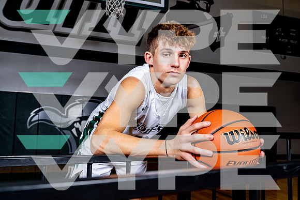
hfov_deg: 54.4
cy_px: 100
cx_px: 150
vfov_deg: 37.9
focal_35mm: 35
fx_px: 292
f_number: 6.3
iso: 250
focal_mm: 35
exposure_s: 1/125
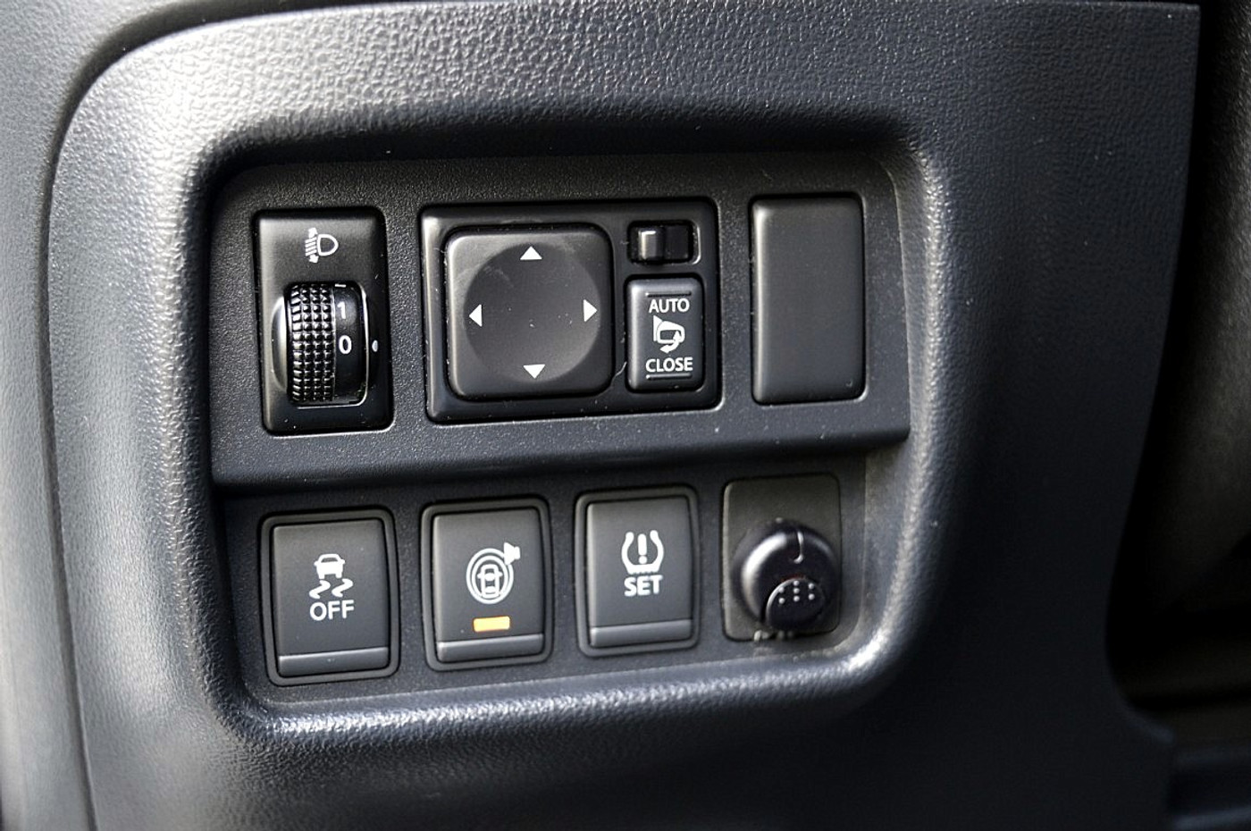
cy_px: 416
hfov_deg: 38.9
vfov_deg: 26.4
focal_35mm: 51
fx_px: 1770
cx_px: 626
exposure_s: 1/25
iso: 800
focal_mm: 34
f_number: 4.5
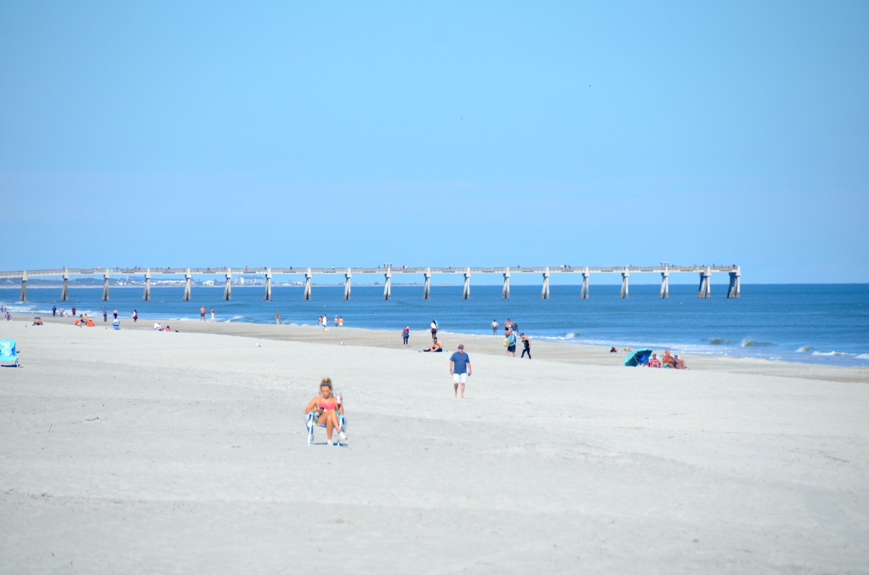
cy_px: 288
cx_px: 434
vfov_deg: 4.6
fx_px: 7225
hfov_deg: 6.9
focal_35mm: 300
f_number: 6.3
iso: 100
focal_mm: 200
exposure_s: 1/640
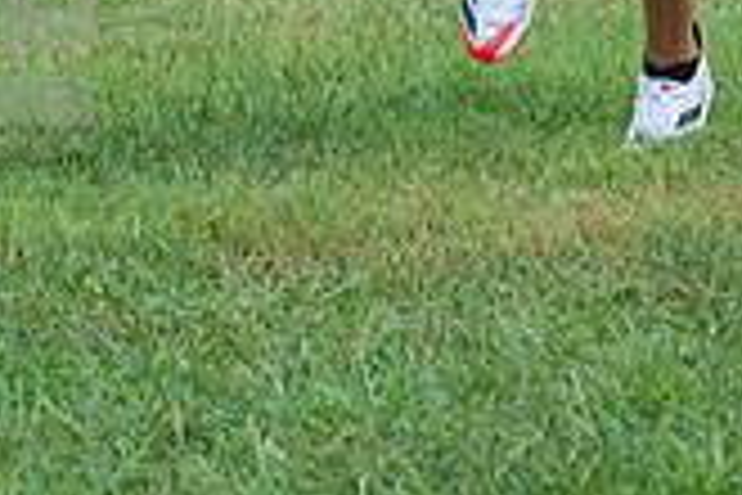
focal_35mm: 427
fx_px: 8800
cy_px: -459
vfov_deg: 3.2
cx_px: 483
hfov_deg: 4.8
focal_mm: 105
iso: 1600
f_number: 5
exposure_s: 1/1600
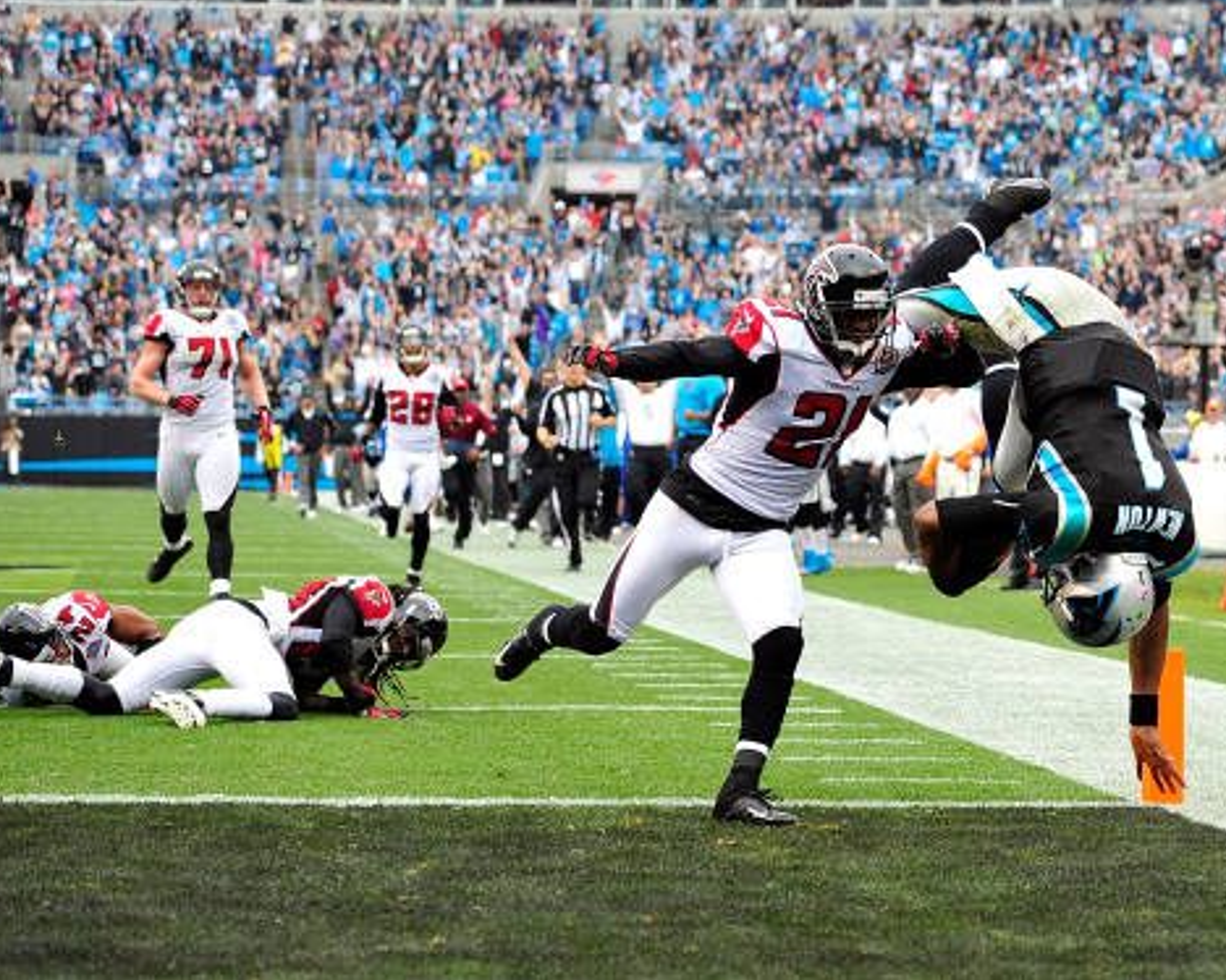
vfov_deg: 19.2
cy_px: 486
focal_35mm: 80
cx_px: 734
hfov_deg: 23.8
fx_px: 2902
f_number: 4
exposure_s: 1/1000
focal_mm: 70
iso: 800
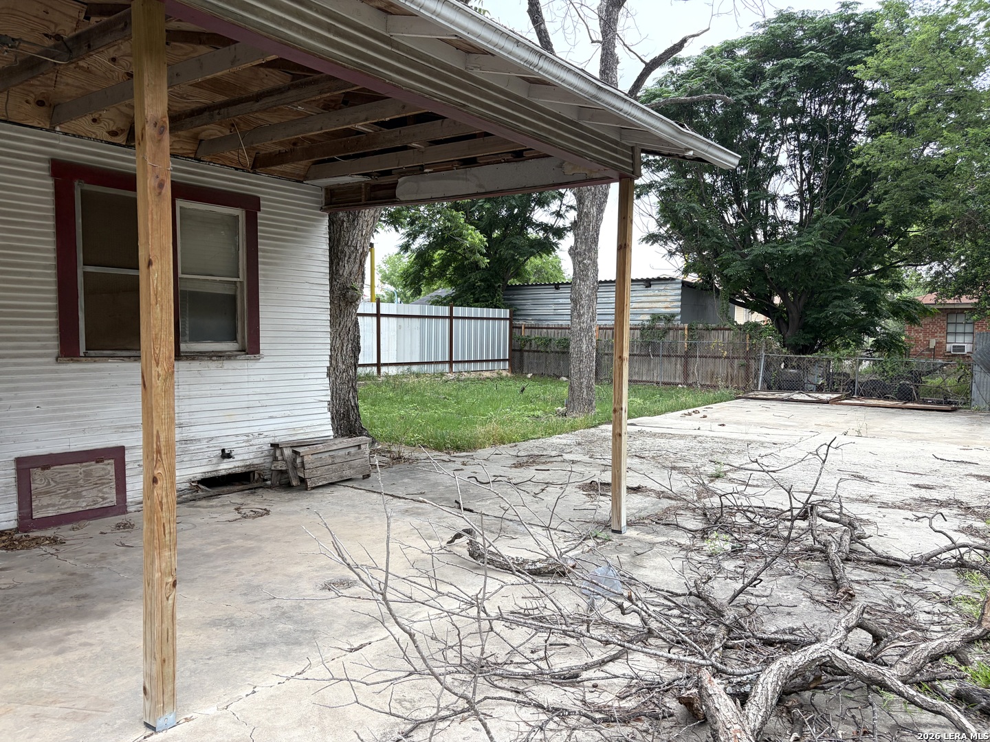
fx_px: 744
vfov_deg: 53.1
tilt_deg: -2.5
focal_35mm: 26
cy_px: 371
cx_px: 495
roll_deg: -0.4
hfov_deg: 67.3
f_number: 1.6
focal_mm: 5.96
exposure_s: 1/249
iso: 50
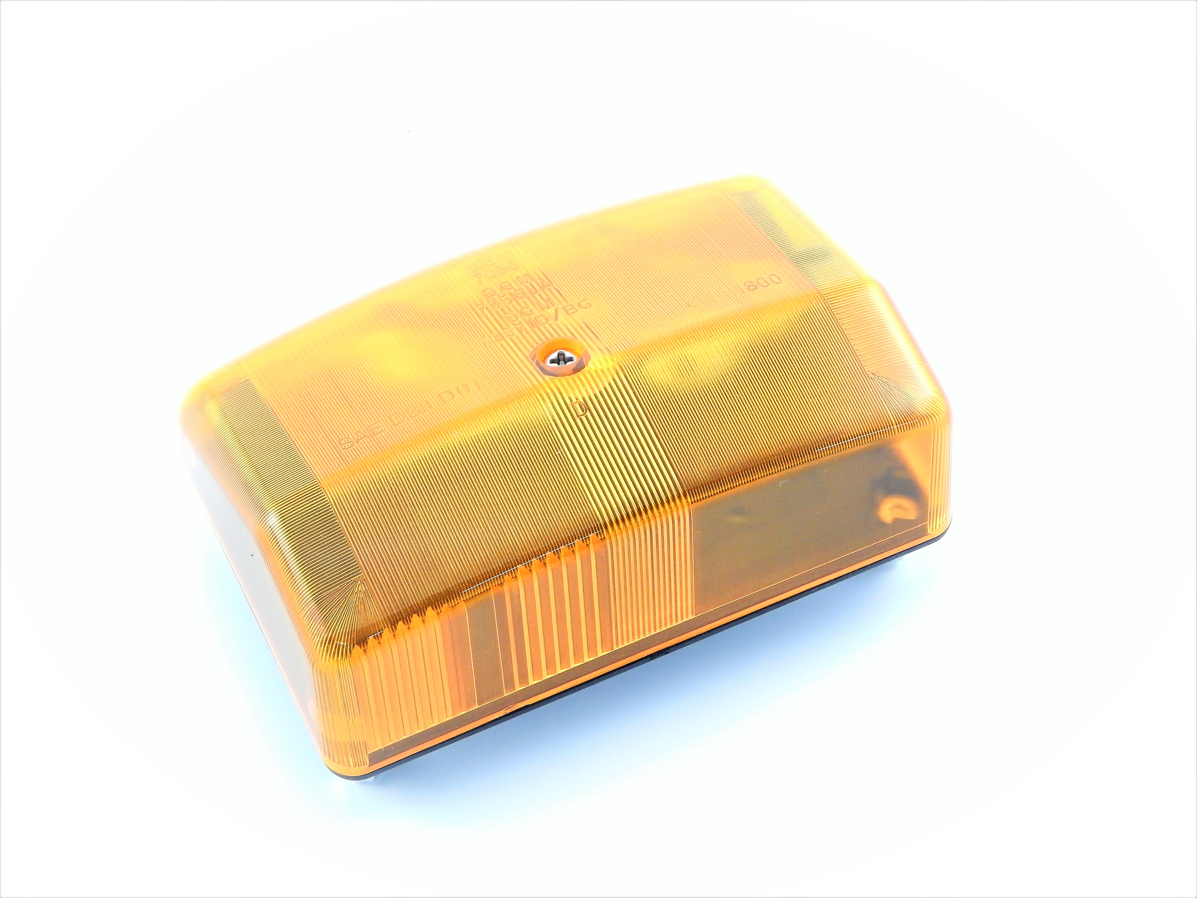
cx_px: 598
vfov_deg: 17.4
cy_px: 449
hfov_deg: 23.0
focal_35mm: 85
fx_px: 2939
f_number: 4.3
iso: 400
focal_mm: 15.3
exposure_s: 1/25
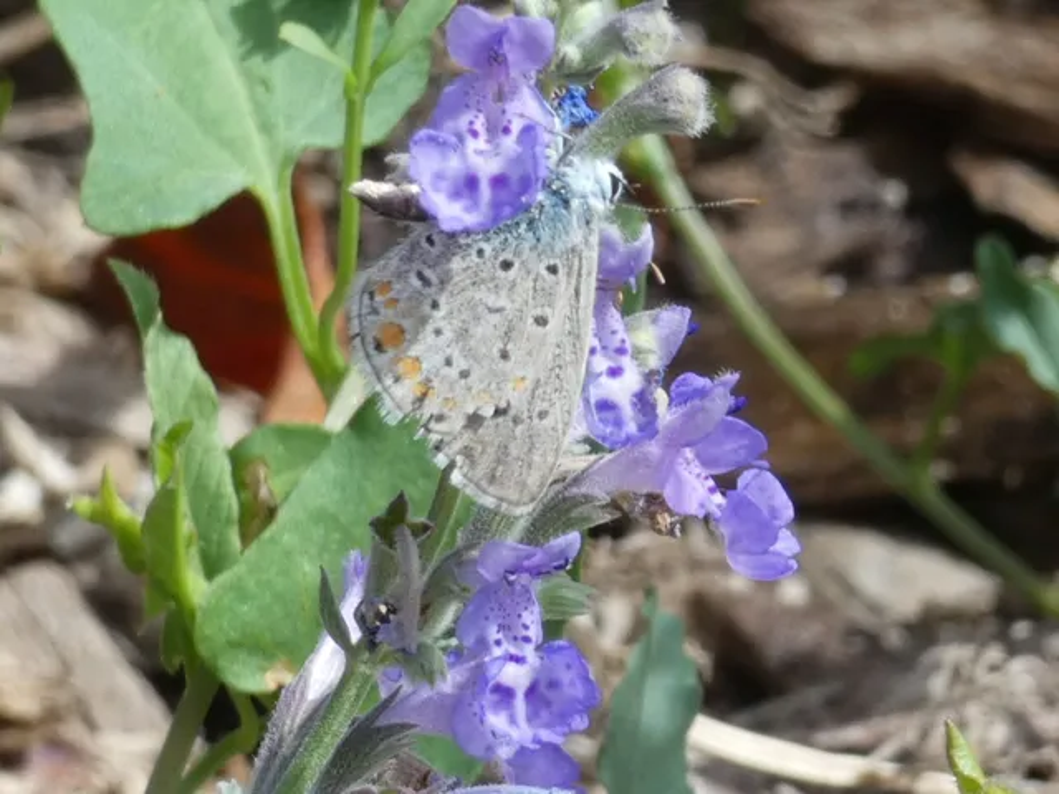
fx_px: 5598
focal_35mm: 183
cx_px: 530
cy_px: 397
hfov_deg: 10.8
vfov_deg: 8.1
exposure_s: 1/160
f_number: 5.5
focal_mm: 32.7
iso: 80
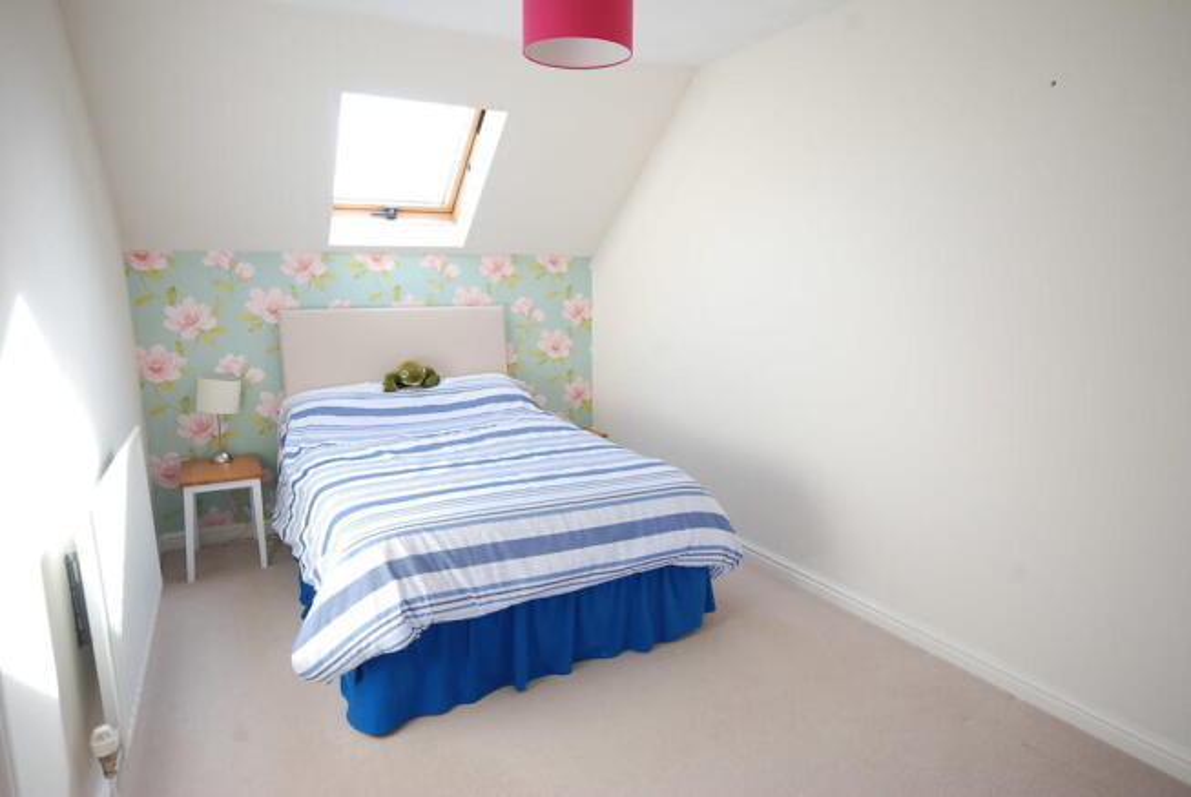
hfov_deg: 81.1
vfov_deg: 59.6
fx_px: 696
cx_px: 596
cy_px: 398
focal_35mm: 21
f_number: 7.1
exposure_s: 1/25
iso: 250
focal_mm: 14
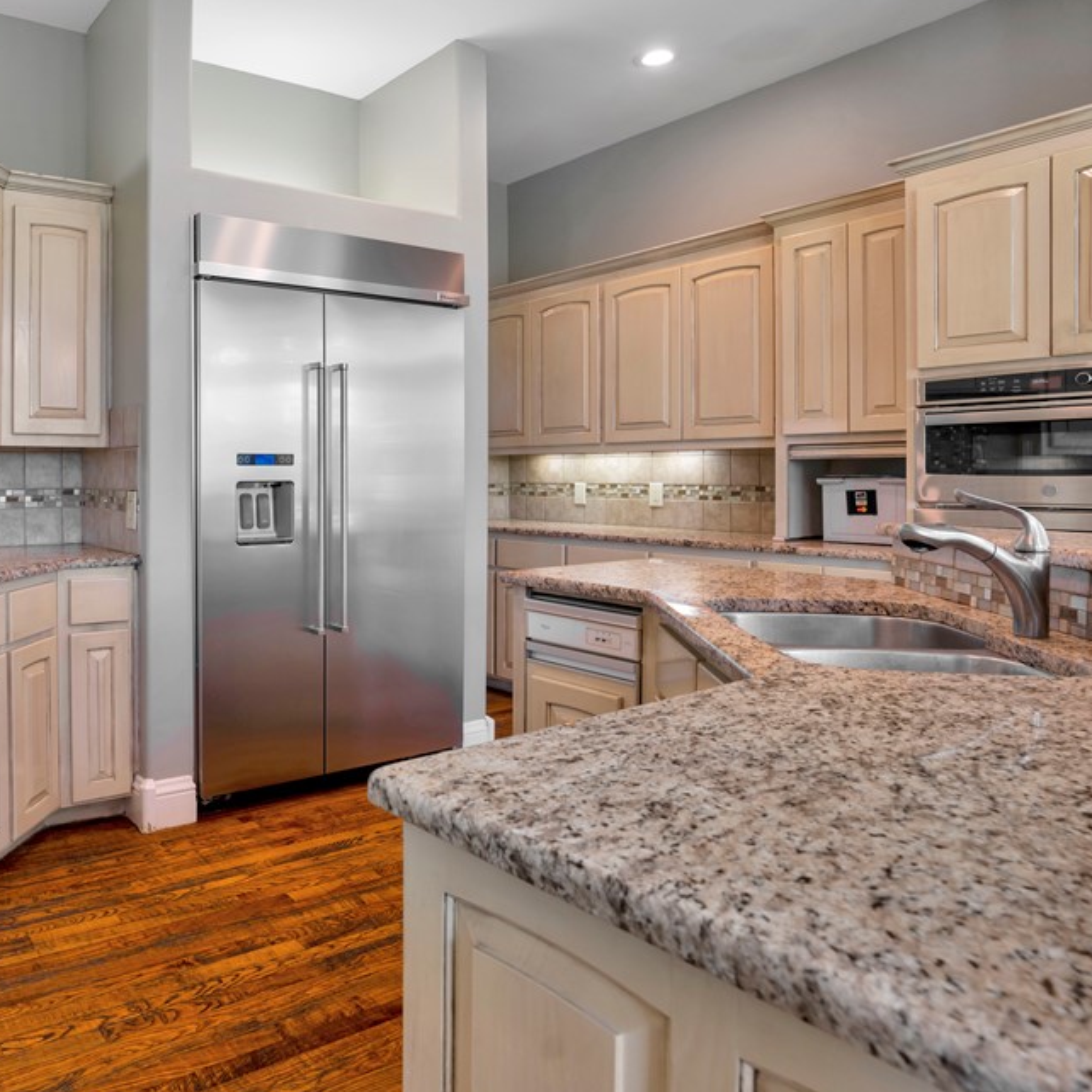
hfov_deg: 62.6
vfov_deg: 67.1
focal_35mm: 23
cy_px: 498
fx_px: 821
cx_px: 247
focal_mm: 16
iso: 160
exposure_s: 1/8
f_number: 6.3
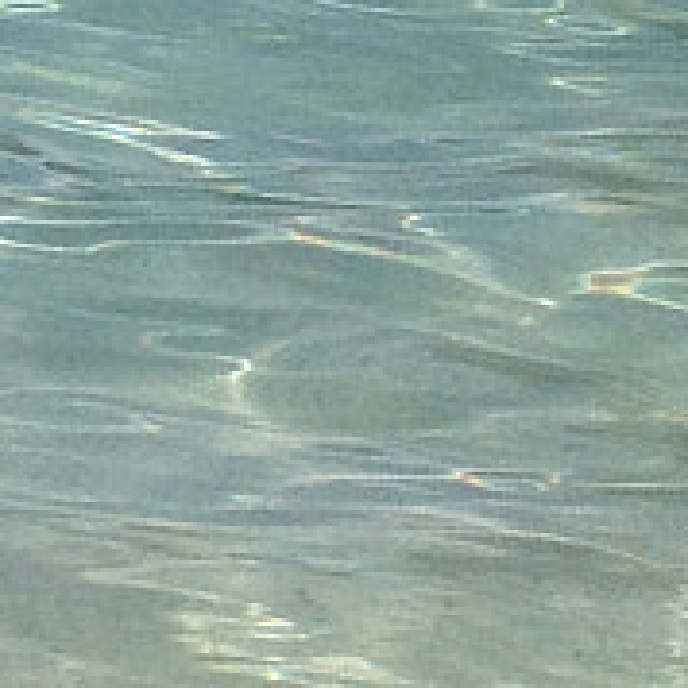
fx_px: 6251
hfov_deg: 5.5
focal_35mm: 278
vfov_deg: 6.3
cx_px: -2018
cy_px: 553
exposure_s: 1/3953
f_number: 2.4
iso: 50
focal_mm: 4.28
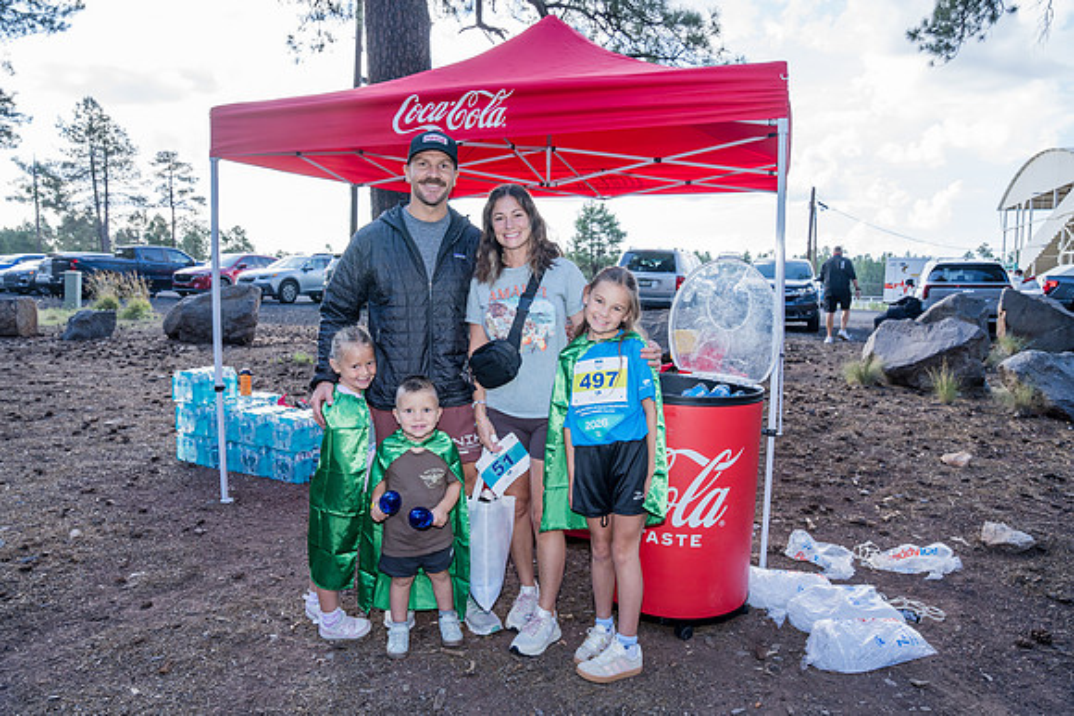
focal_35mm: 24
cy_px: 358
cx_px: 537
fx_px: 716
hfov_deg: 73.7
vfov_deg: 53.2
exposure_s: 1/200
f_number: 5
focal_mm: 24
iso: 320
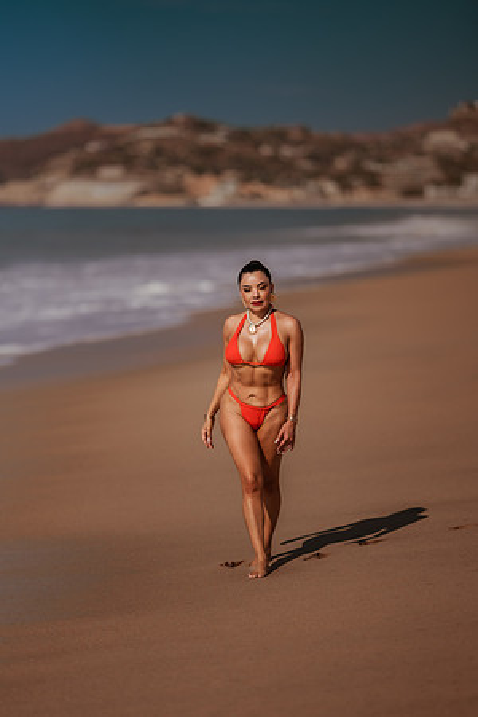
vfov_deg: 15.2
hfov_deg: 10.2
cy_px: 358
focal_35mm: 135
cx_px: 239
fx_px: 2689
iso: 50
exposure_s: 1/8000
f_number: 1.8
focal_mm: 135
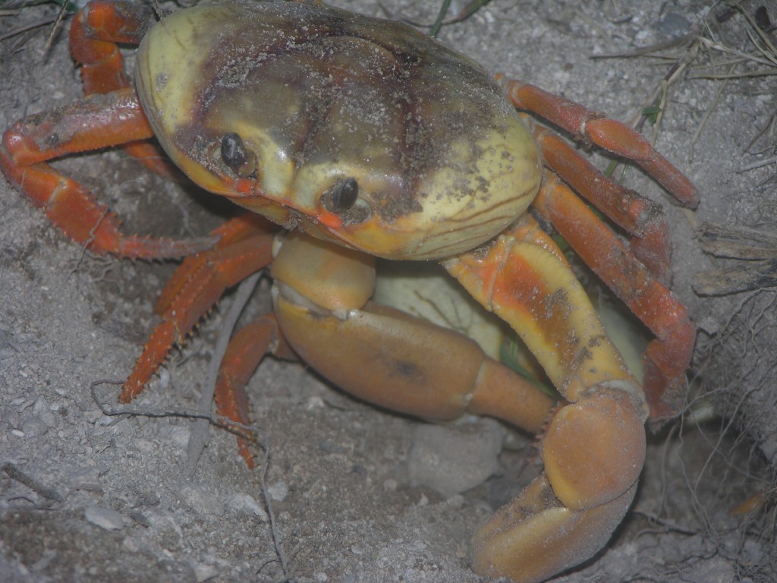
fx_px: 6285
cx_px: 388
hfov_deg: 7.1
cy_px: 292
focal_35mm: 280
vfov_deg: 5.3
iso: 50
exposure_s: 1/253
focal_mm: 71.2
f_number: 4.2
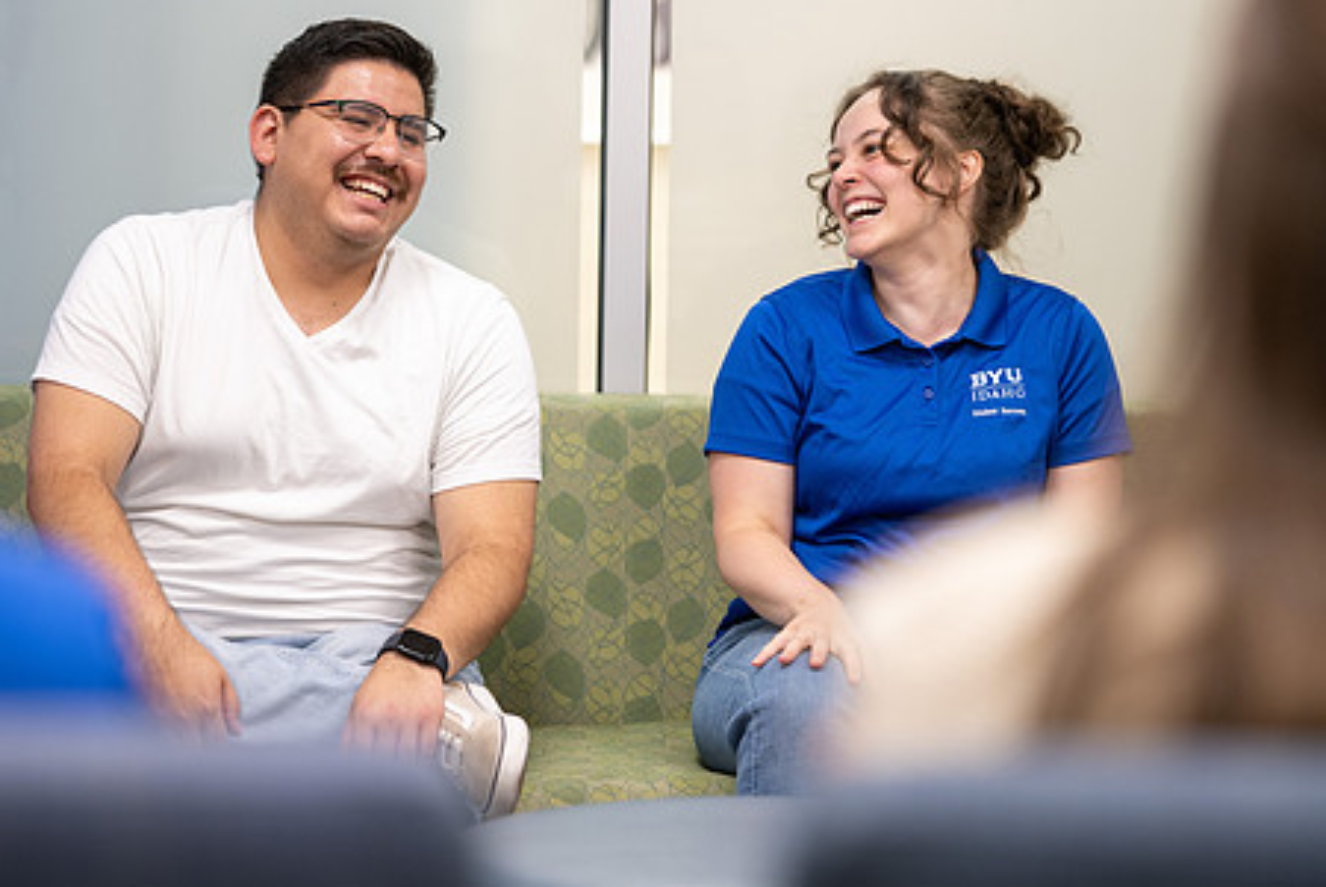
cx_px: 742
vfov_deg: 11.2
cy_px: 299
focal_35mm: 123
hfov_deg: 16.6
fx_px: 4535
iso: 400
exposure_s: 1/200
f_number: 1.8
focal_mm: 85
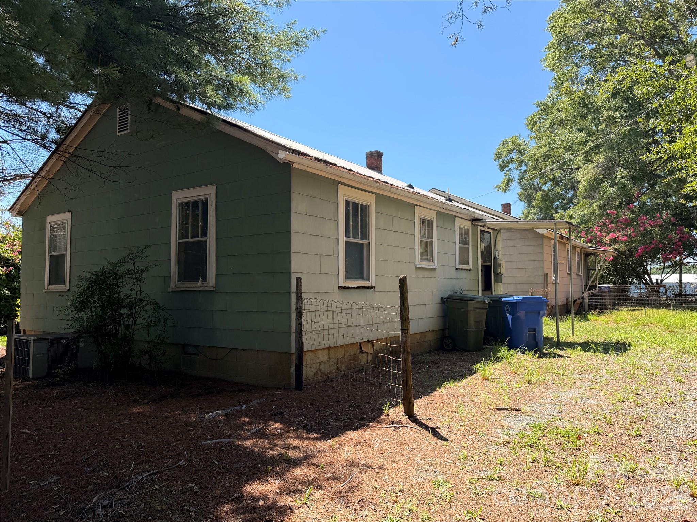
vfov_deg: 56.8
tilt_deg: +3.3
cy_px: 261
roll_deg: +0.9
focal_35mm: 24
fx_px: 483
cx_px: 348
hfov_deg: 71.6
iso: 100
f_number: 1.78
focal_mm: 6.76
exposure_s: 1/2110
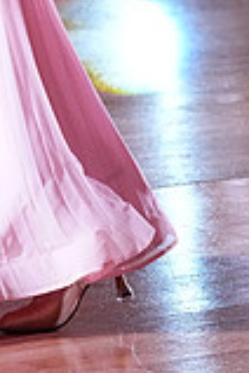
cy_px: -246
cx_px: -166
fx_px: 2946
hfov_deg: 4.8
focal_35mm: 284
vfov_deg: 7.1
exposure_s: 1/400
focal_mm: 78
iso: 8000
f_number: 5
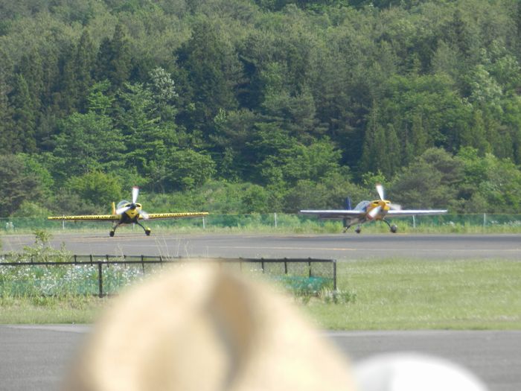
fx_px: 5599
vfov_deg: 4.0
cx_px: 260
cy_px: 196
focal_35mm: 372
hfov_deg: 5.3
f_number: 5.6
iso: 160
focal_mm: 66.1
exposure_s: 1/500
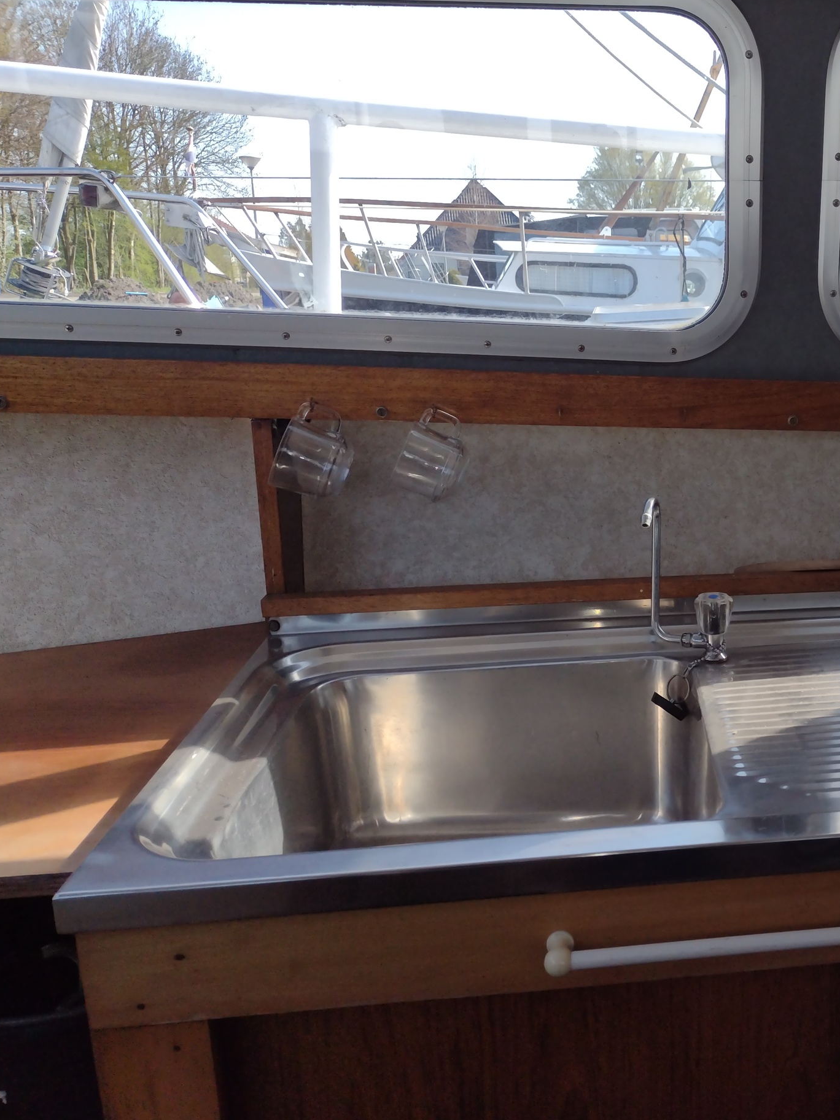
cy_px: 547
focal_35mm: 37
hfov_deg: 36.2
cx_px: 761
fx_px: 1197
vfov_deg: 50.1
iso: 100
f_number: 1.7
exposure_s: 1/789
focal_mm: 4.71
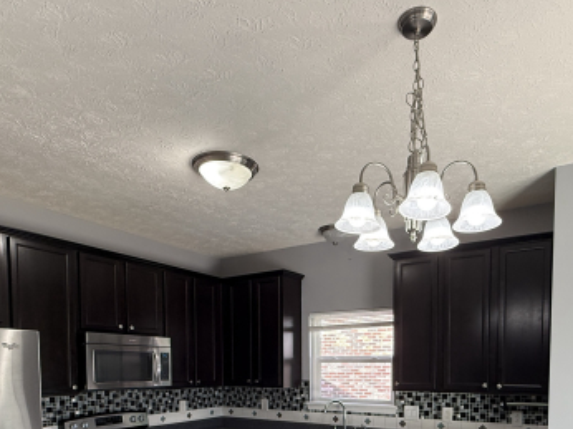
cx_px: 317
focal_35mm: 27
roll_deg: +0.5
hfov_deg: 65.2
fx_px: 447
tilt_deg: -2.5
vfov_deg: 46.2
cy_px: 389
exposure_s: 1/120
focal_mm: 2.22
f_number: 2.2
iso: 250
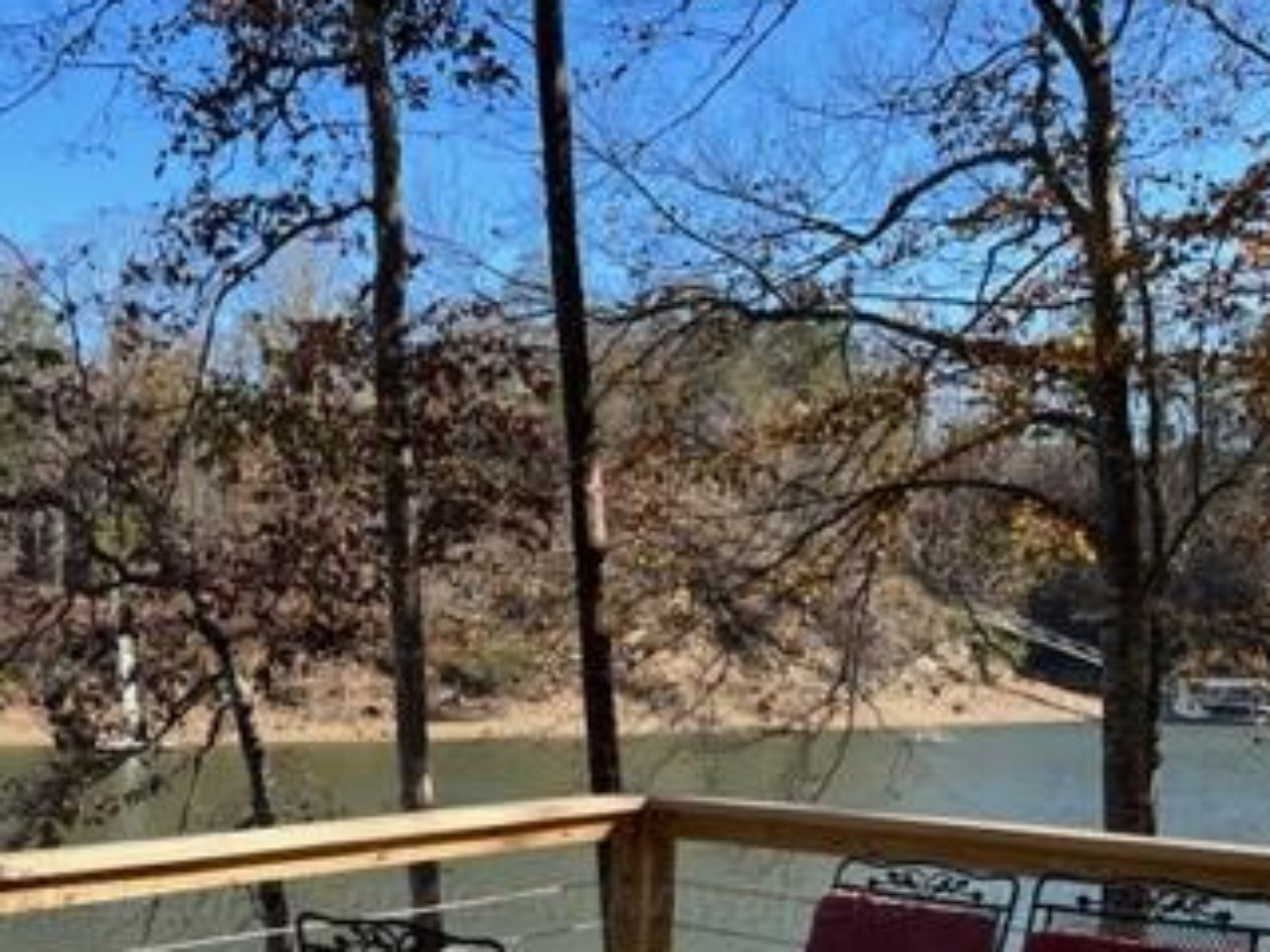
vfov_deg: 26.8
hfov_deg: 36.0
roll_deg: +0.3
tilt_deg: -9.0
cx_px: 314
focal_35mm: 52
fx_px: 1908
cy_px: 900
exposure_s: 1/1183
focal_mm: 5.7
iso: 50
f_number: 1.5
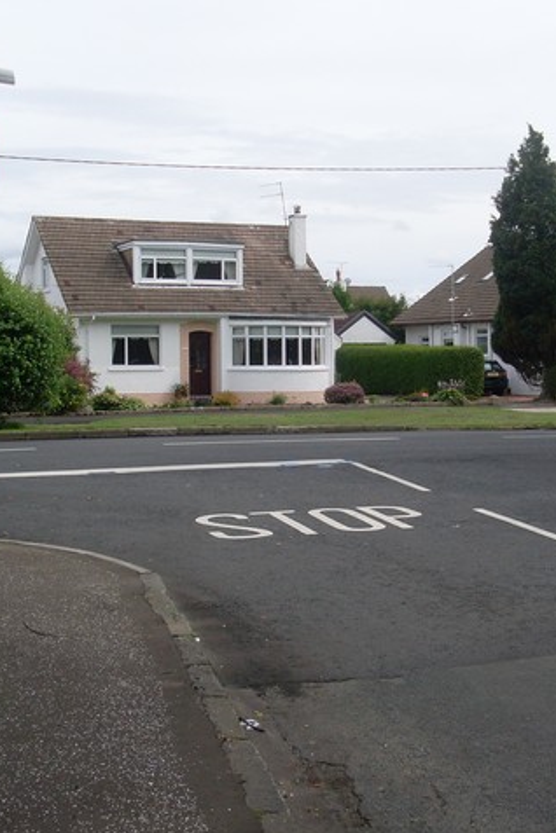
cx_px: 372
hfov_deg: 25.4
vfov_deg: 37.5
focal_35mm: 53
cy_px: 417
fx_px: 1228
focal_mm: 6.3
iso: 80
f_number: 7.7
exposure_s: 1/250
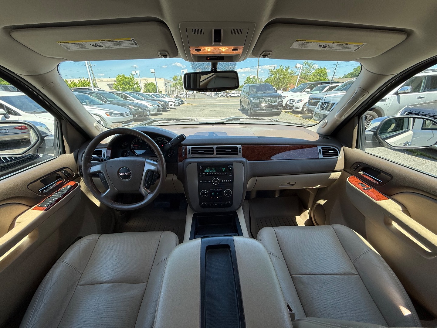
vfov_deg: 85.7
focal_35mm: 14
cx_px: 218
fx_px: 177
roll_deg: +1.4
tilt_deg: -22.6
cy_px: 164
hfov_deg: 102.1
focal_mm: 2.22
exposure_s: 1/313
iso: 64
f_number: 2.2
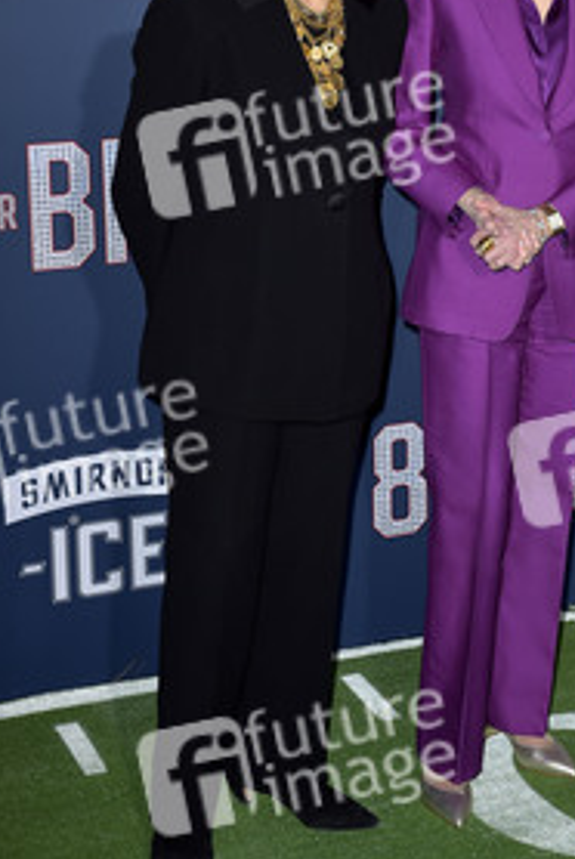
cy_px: 300
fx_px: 1888
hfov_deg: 17.3
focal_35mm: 79
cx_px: 388
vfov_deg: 25.5
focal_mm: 55
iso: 400
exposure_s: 1/250
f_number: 6.3
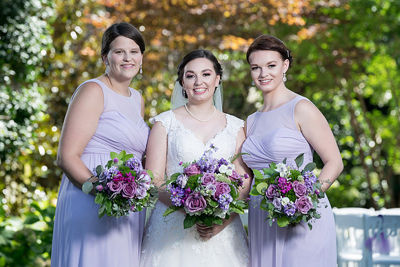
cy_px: 113
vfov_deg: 6.0
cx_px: 195
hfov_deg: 8.9
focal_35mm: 230
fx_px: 2560
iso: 160
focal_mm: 200
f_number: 5.6
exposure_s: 1/200
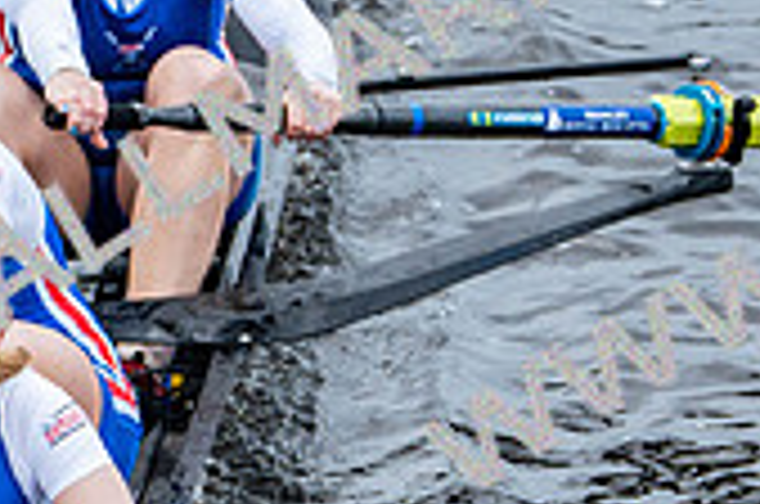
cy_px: 565
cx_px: 94
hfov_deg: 1.3
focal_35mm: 1569
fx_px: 33061
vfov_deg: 0.9
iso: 1600
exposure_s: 1/1250
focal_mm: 456
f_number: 6.3
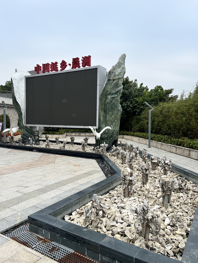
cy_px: 132
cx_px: 99
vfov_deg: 67.3
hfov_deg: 53.1
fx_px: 198
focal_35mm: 26
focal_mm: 5.7
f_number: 1.5
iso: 50
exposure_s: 1/1000
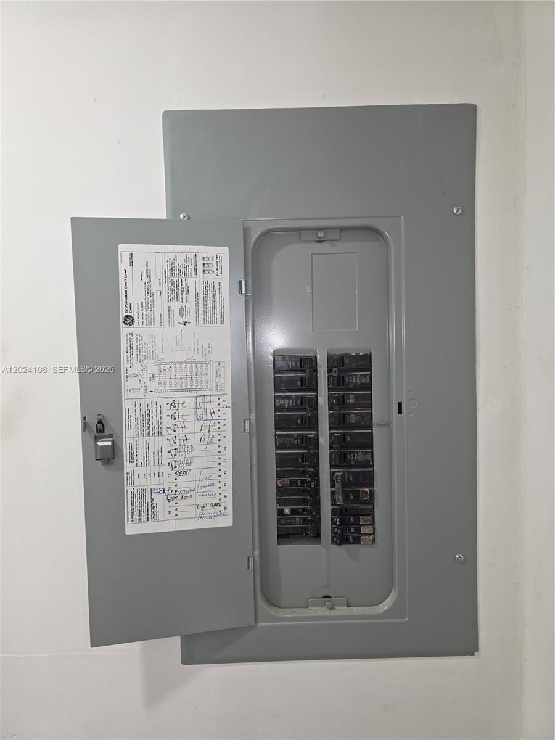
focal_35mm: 23
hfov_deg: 58.9
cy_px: 370
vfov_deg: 73.9
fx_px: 492
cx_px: 278
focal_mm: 6.3
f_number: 1.7
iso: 400
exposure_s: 1/30
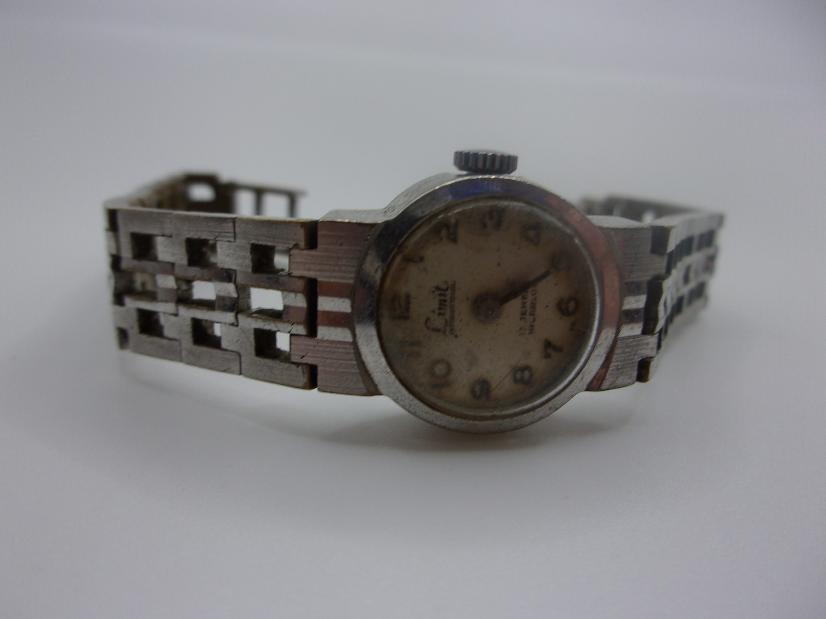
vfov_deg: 49.7
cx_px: 413
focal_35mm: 28
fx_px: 668
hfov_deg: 63.4
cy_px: 310
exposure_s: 1/45
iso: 80
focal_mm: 5.1
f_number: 3.9
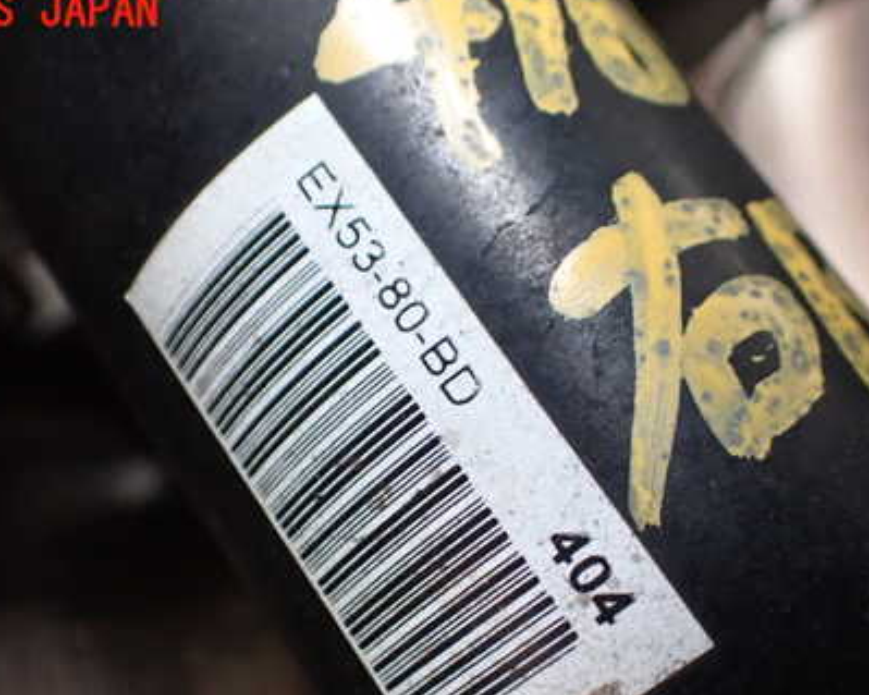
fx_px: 1131
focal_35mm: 44
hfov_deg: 42.0
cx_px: 416
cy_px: 475
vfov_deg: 33.8
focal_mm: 5.4
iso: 800
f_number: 2.3
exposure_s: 1/50
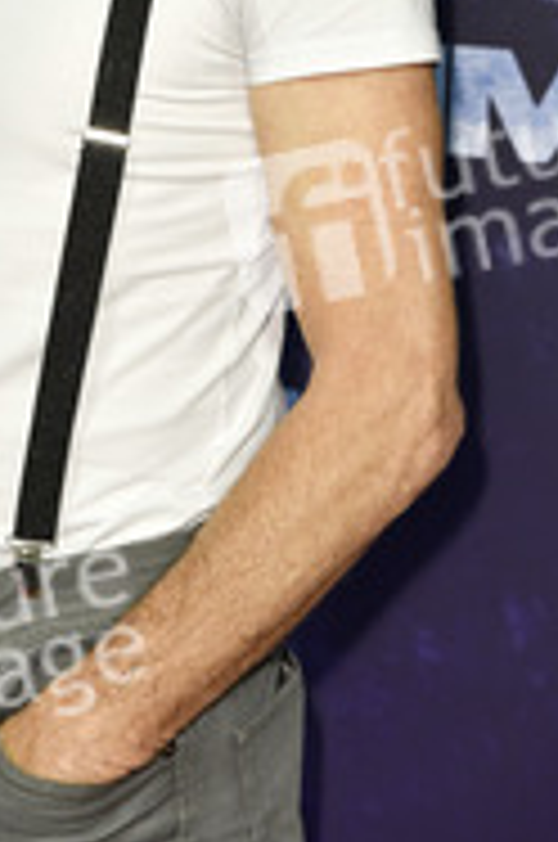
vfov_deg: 9.7
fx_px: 4900
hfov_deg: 6.5
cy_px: -18
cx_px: 45
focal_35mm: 210
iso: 800
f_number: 5.6
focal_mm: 98
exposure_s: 1/200
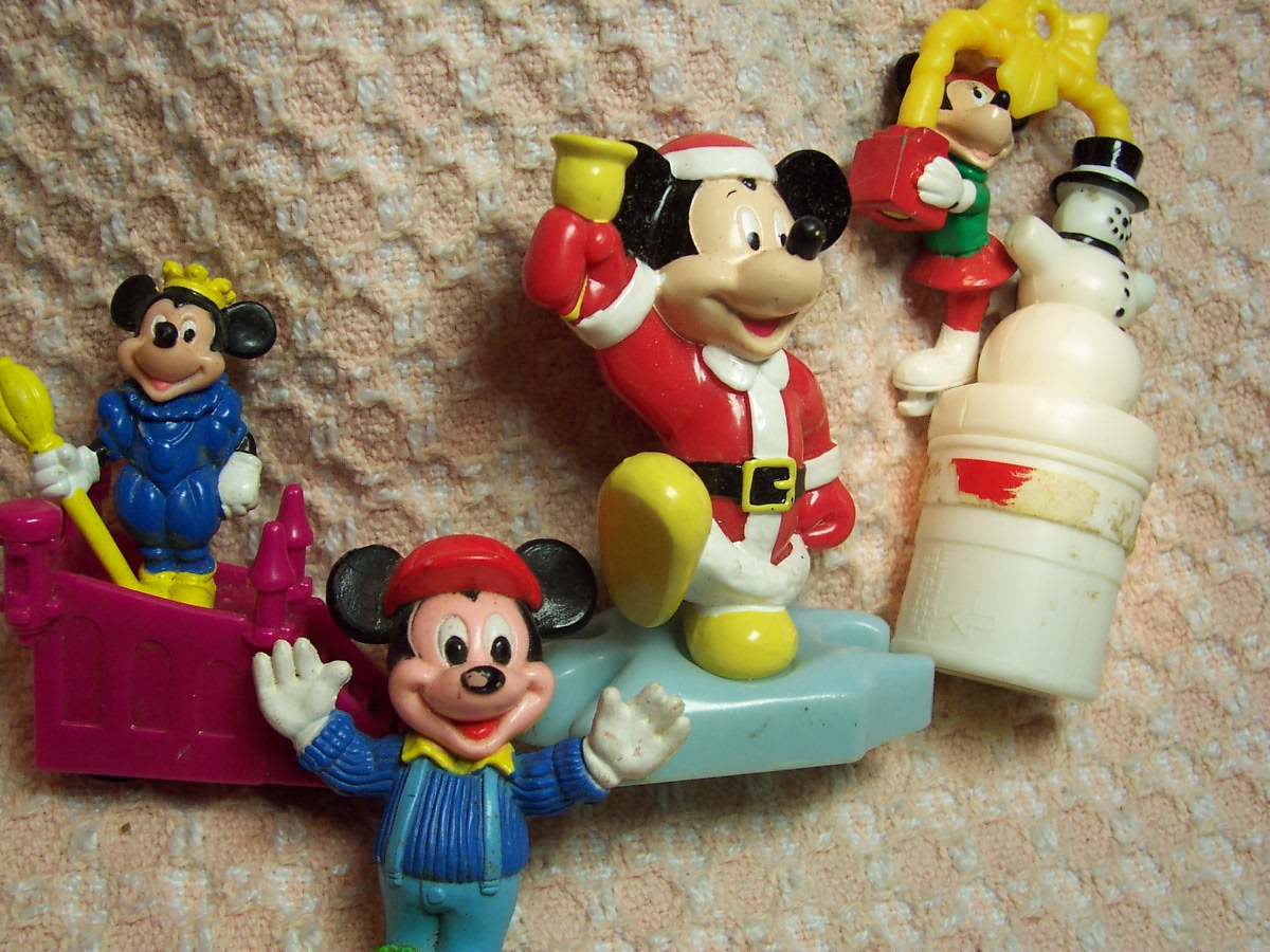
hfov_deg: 50.1
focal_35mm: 37
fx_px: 1357
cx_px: 635
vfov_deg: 38.7
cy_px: 476
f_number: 2.8
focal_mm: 5.6
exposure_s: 1/90
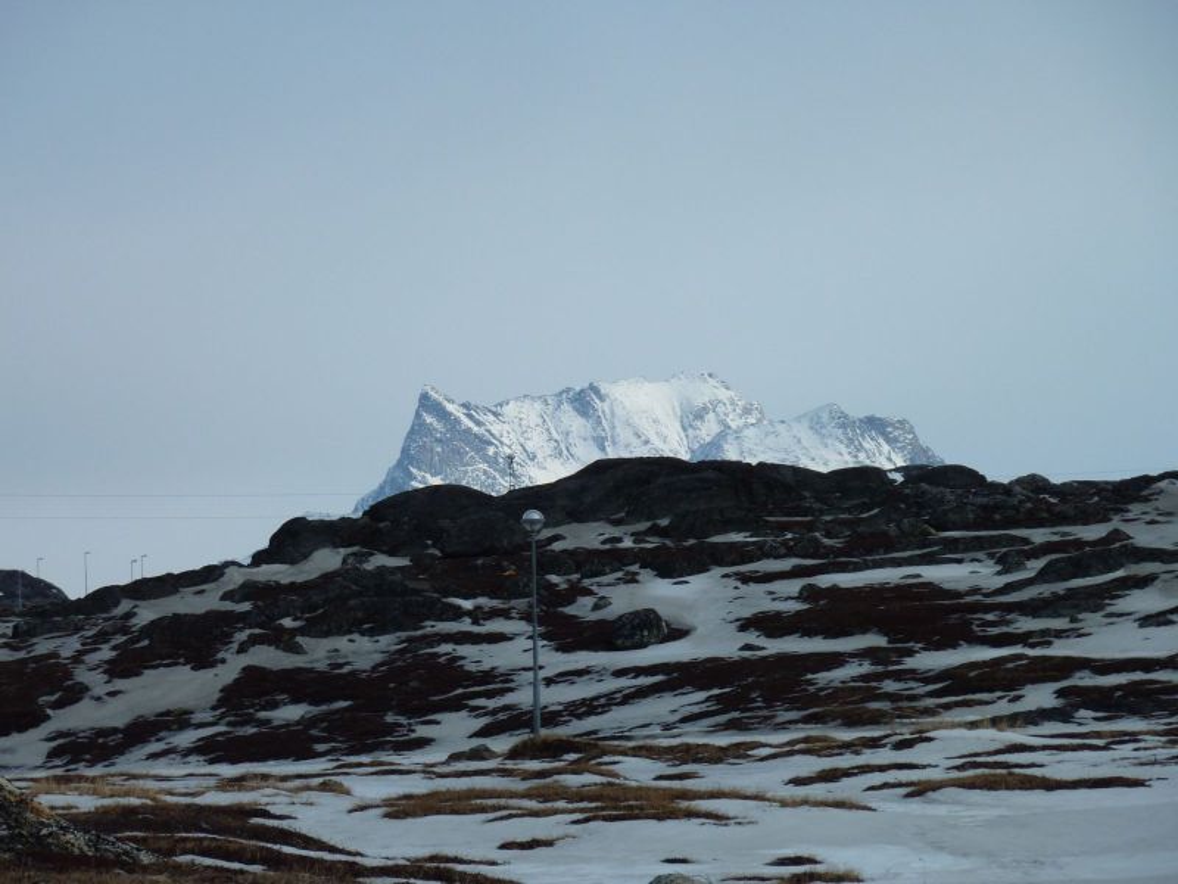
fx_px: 5751
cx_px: 589
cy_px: 442
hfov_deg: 11.7
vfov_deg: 8.8
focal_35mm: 169
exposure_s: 1/640
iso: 80
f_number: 5.6
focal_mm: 27.8
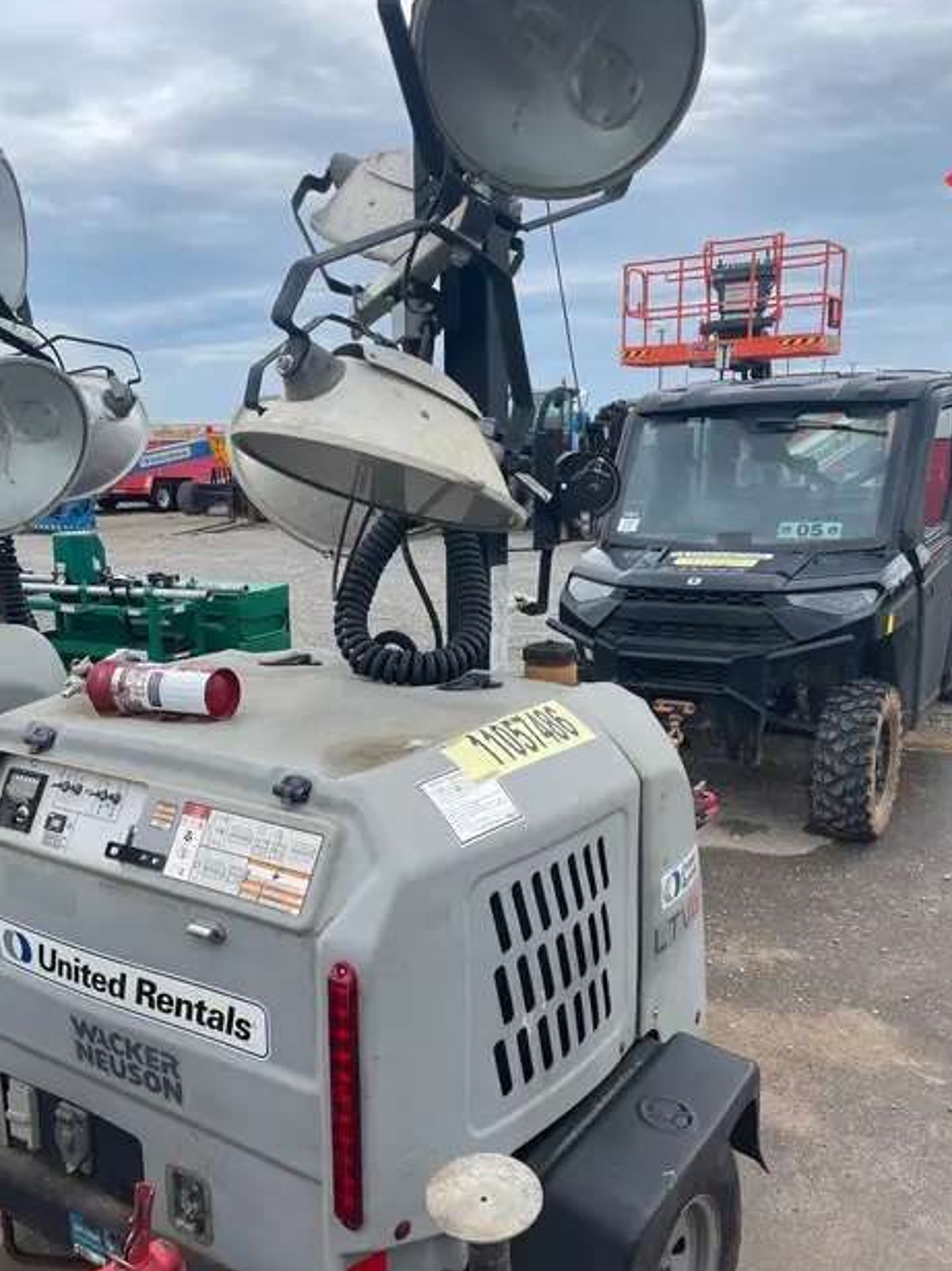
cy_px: 712
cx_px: 419
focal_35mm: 31
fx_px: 1137
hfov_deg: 45.3
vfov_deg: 58.2
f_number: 1.6
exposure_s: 1/2020
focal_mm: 4.2
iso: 32
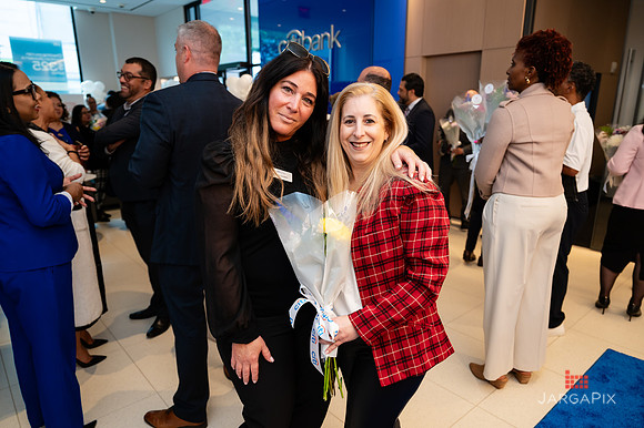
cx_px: 322
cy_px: 214
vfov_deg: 53.1
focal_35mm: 24
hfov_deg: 73.8
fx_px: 429
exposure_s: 1/200
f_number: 3.2
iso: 400
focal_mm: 24
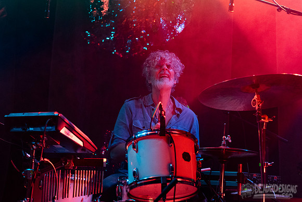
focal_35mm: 80
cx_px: 151
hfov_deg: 25.3
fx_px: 673
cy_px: 79
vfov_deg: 17.0
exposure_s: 1/80
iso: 2500
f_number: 3.2
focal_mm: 66
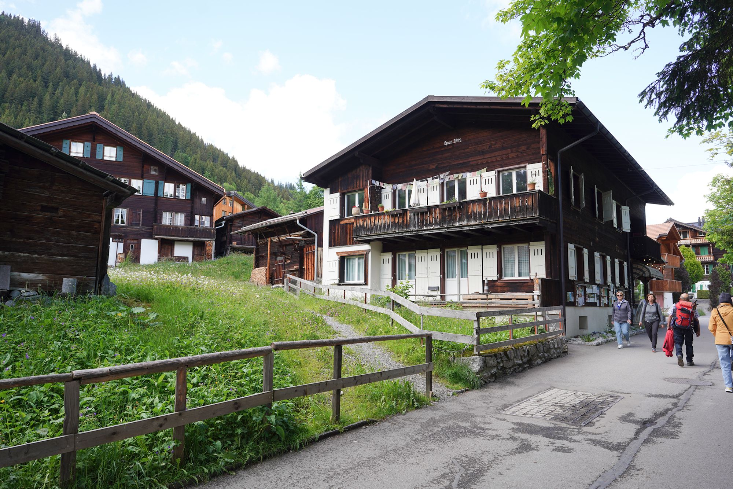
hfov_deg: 73.7
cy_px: 244
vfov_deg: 53.1
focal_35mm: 24
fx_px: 489
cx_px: 366
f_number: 5.6
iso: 100
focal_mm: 24
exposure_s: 1/100
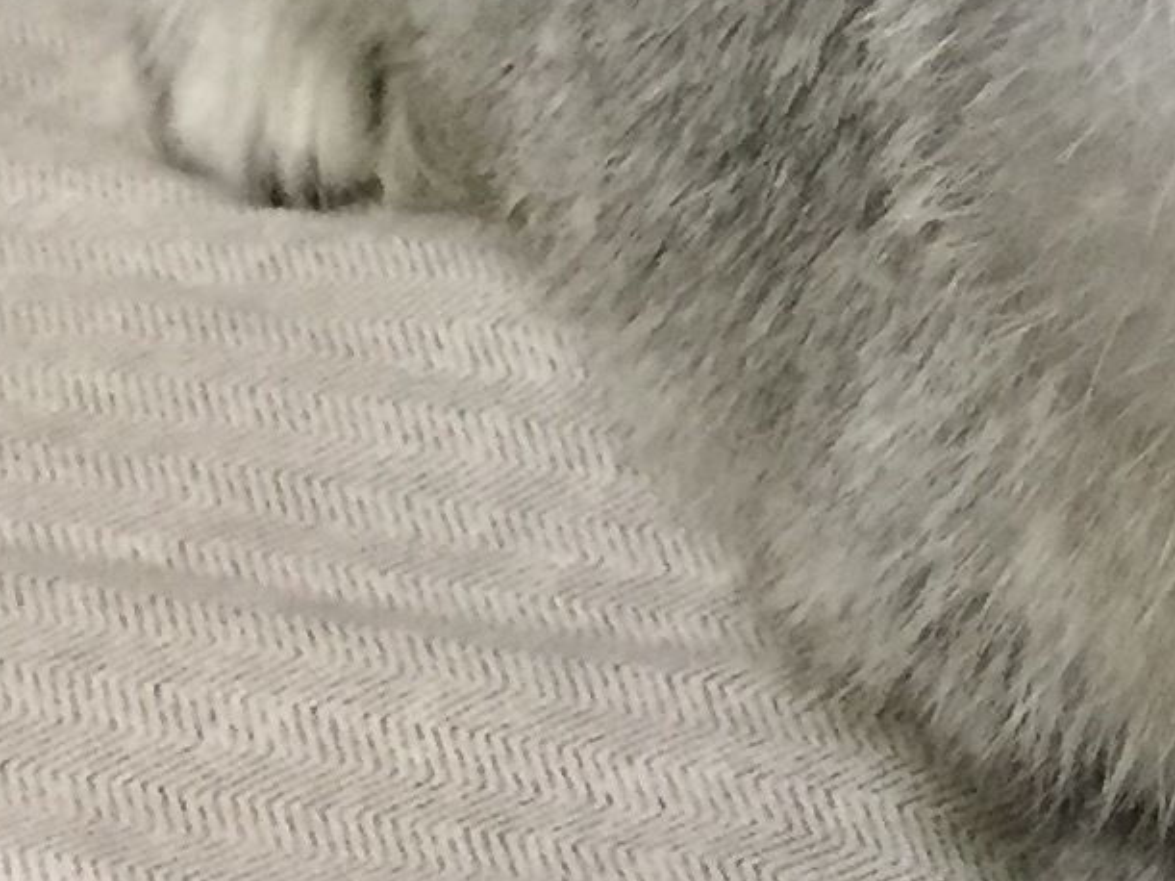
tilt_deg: -23.7
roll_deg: -0.3
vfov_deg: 9.1
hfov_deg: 12.0
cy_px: -810
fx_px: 5260
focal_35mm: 155
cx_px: 1946
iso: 250
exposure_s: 1/17
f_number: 2.2
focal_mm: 4.15
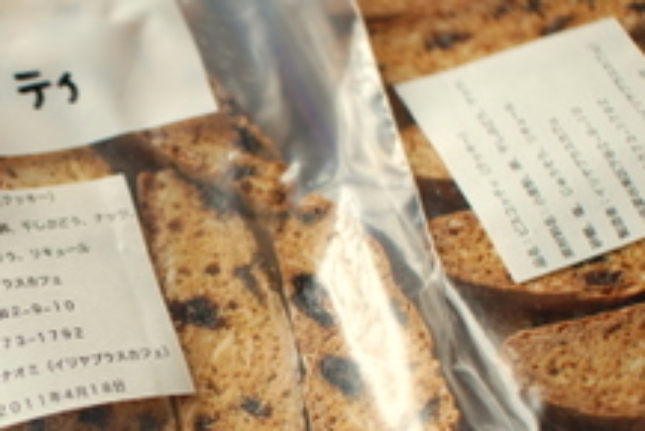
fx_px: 1488
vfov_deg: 16.4
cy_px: 348
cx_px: 56
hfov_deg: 23.8
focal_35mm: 83
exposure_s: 1/50
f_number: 2.5
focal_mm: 30
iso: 160
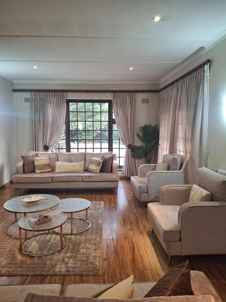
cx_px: 113
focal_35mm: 25
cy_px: 151
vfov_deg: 69.4
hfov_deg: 54.9
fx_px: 218
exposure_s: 1/50
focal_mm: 4.69
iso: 200
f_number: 1.8
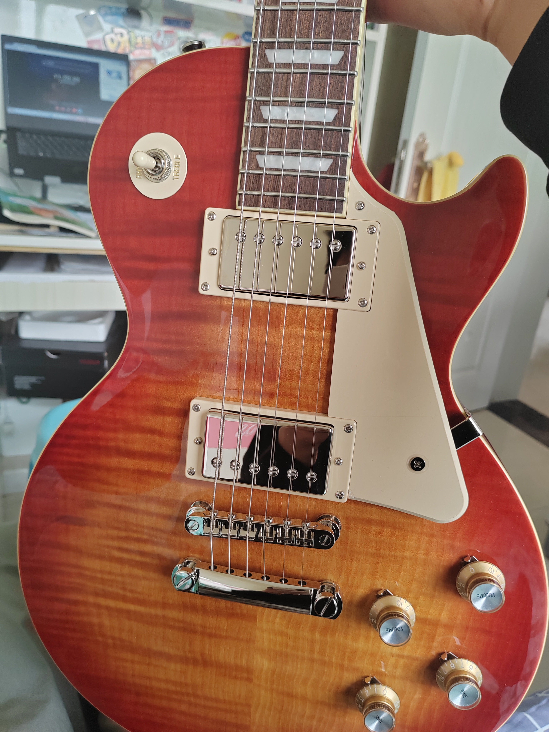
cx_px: 274
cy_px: 366
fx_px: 571
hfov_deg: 51.4
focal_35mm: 27
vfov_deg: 65.3
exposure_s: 1/100
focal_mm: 5.52
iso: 160
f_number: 1.9
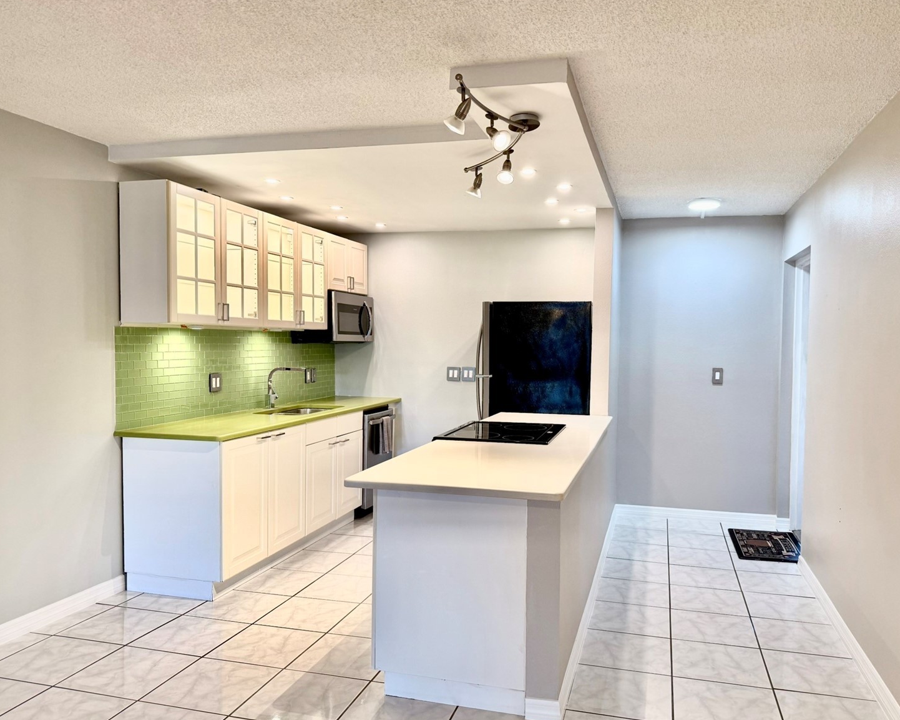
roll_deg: -0.5
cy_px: 369
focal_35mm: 26
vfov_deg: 54.9
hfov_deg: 66.0
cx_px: 477
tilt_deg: -2.0
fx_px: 692
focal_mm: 6.76
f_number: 1.78
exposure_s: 1/120
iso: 125
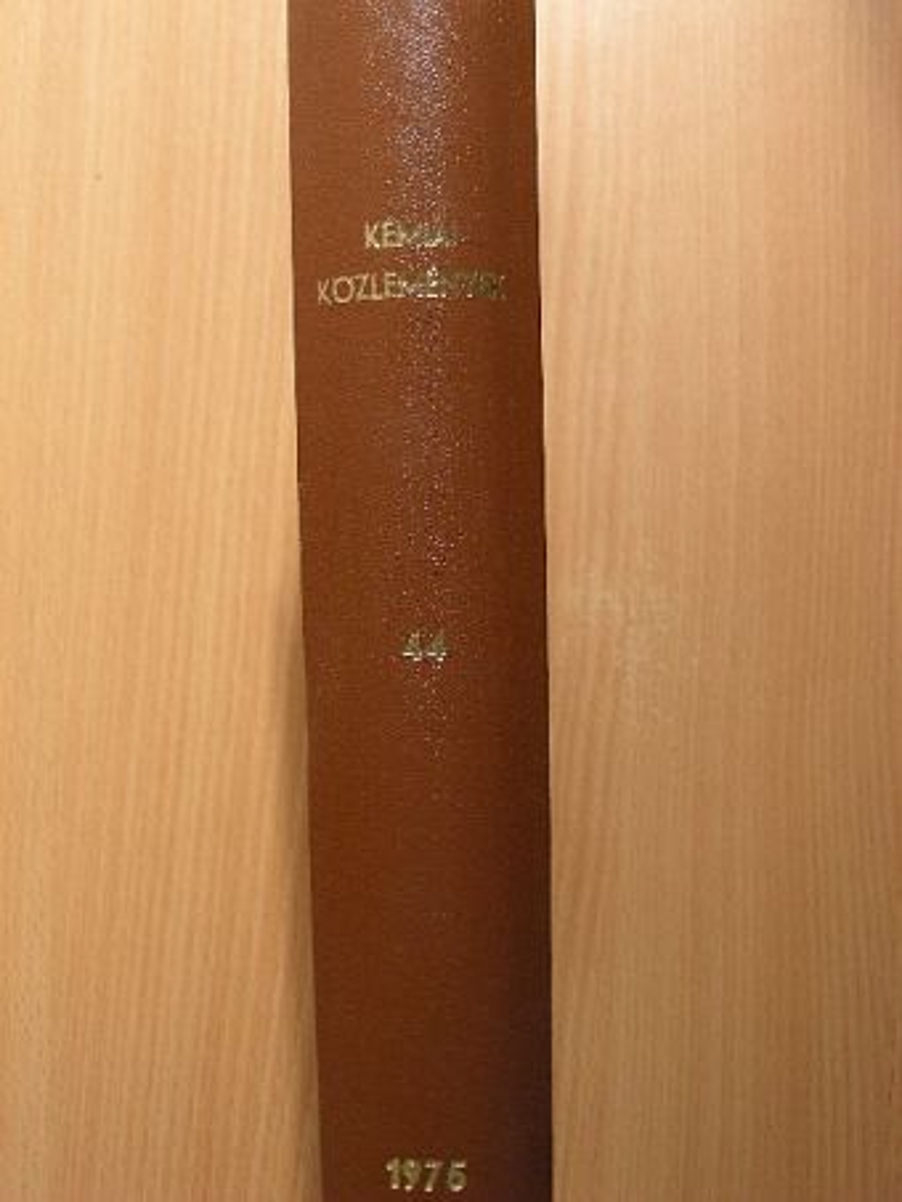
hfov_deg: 30.3
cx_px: 451
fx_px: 1667
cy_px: 601
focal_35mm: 48
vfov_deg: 39.6
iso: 100
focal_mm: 8
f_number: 3.5
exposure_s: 1/30
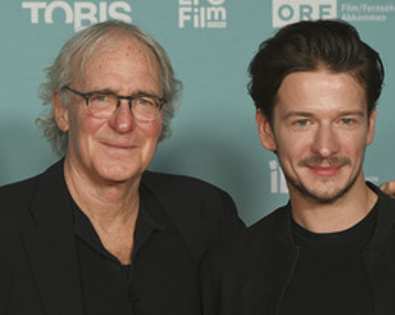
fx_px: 1963
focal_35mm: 168
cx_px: 222
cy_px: 224
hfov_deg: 11.5
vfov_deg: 9.2
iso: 1000
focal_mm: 103
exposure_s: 1/200
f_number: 6.3
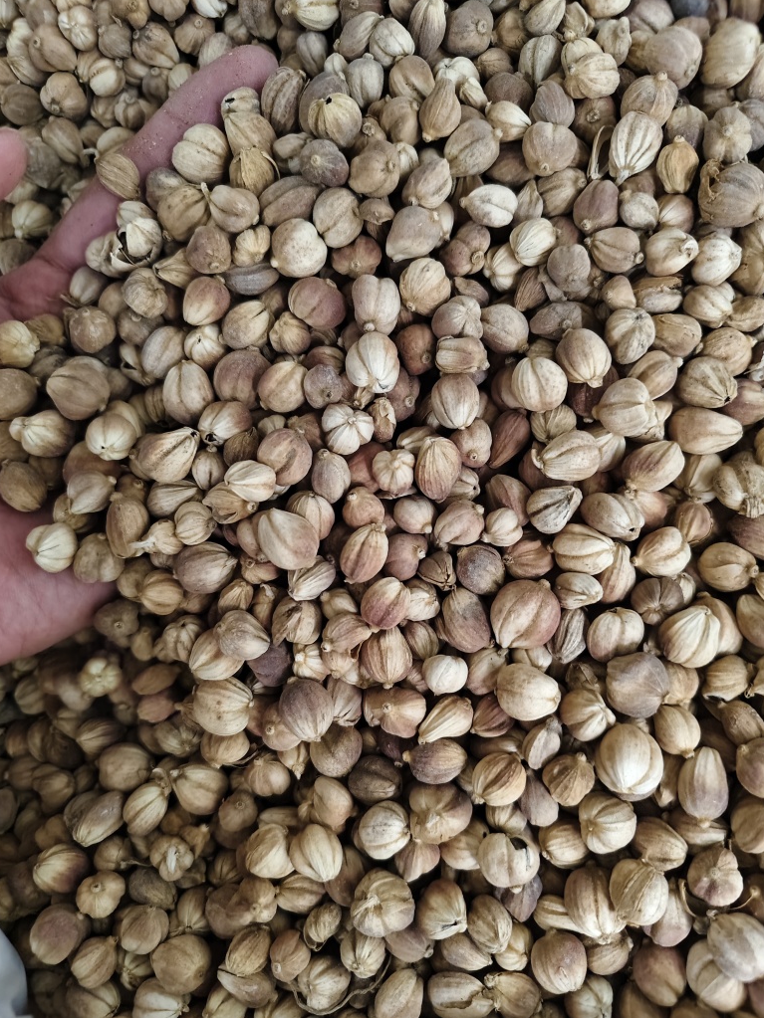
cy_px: 512
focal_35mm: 24
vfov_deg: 71.6
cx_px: 393
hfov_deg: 56.8
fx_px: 706
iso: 3578
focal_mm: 5.56
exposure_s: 1/348
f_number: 1.88
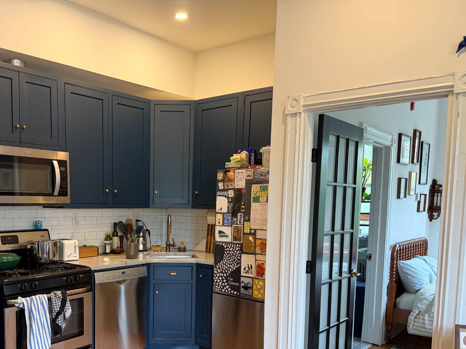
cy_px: 239
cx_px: 151
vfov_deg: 42.2
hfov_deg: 54.1
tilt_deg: -5.8
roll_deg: -0.3
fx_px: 444
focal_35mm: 33
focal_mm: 6.76
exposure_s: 1/60
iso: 250
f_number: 1.78
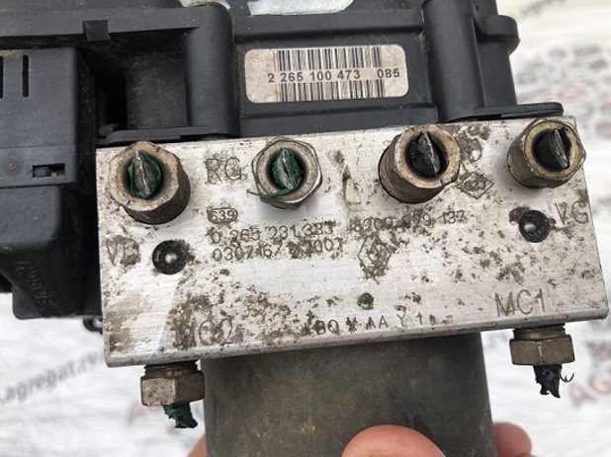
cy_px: 236
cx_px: 301
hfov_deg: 61.7
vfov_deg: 48.2
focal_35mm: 29
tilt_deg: -49.8
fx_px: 512
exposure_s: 1/350
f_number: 1.8
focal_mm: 3.99
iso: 20
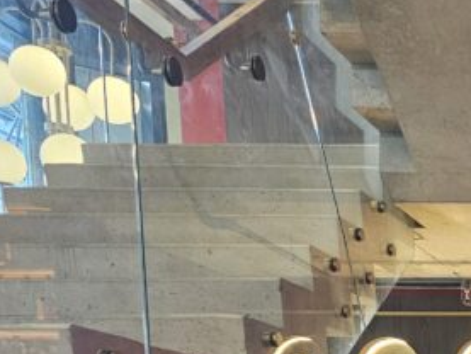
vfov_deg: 15.5
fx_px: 1157
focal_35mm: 85
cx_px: 811
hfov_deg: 18.7
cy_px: 592
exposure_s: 1/120
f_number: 1.7
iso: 800
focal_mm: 6.3
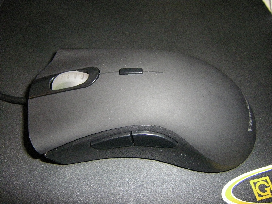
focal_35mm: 38
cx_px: 136
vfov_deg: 37.7
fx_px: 299
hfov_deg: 49.0
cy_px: 102
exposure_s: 1/50
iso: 800
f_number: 7
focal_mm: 6.3
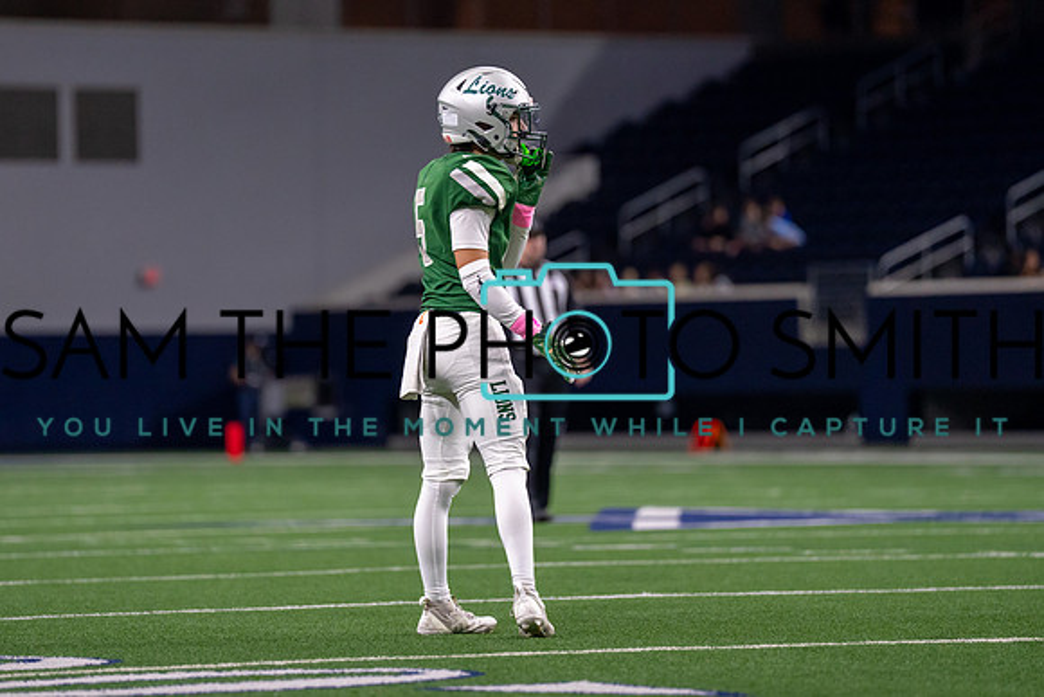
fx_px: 7561
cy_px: 289
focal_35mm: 261
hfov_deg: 7.9
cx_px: 445
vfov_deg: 5.3
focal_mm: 200
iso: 2500
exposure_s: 1/1000
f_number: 2.8
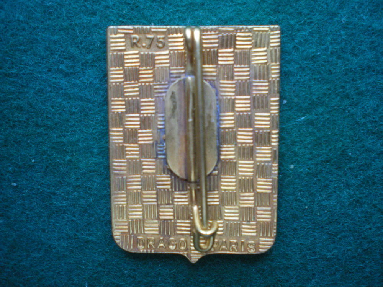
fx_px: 420
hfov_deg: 49.0
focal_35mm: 38
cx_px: 192
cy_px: 144
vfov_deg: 37.7
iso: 250
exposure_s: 1/50
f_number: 3.1
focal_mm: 6.3
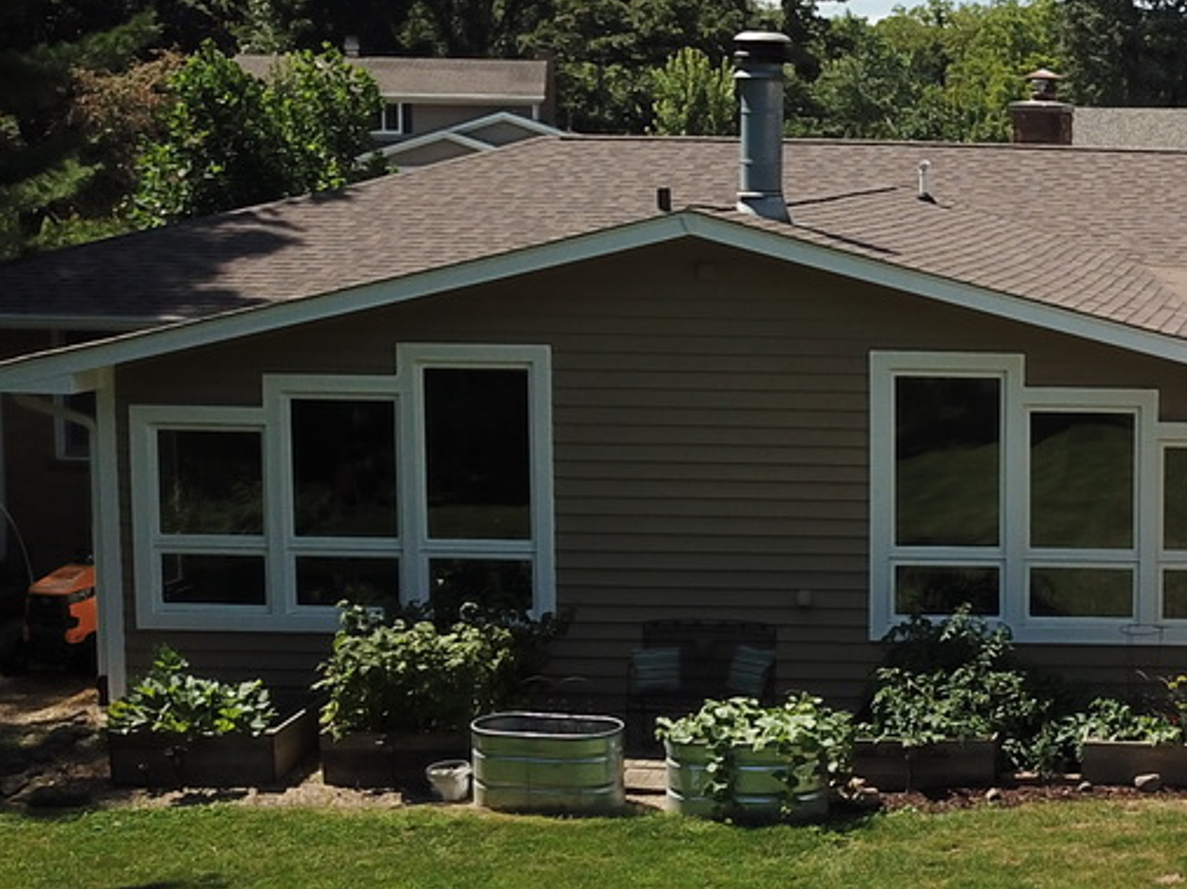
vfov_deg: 19.9
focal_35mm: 74
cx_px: 1332
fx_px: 2536
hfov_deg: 24.4
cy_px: 464
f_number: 2.2
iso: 100
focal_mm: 4.73
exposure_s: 1/1346
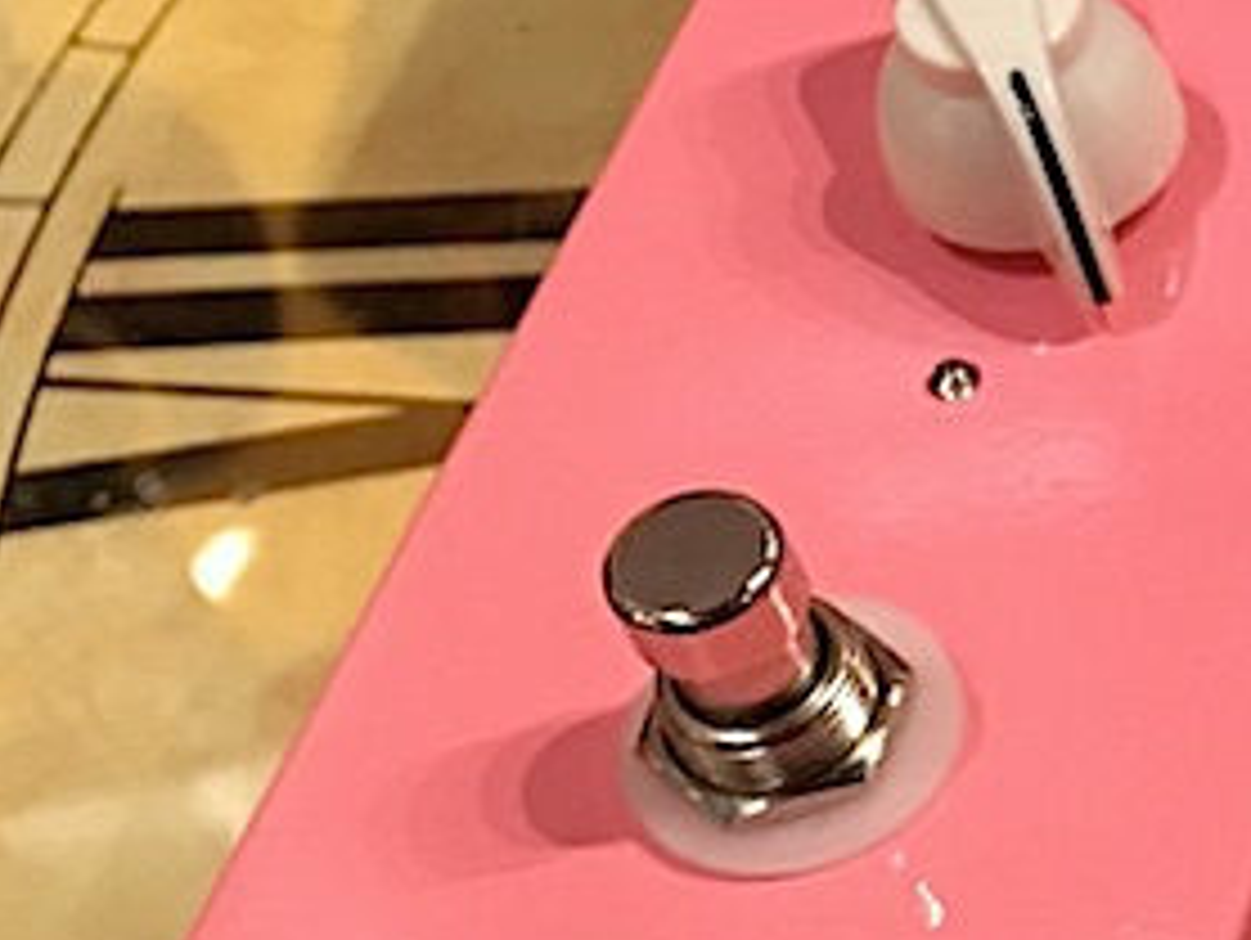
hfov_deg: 17.0
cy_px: 715
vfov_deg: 14.7
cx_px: 2084
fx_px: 3617
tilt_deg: -52.4
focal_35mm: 100
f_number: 2.2
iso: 64
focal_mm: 4.15
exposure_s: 1/4
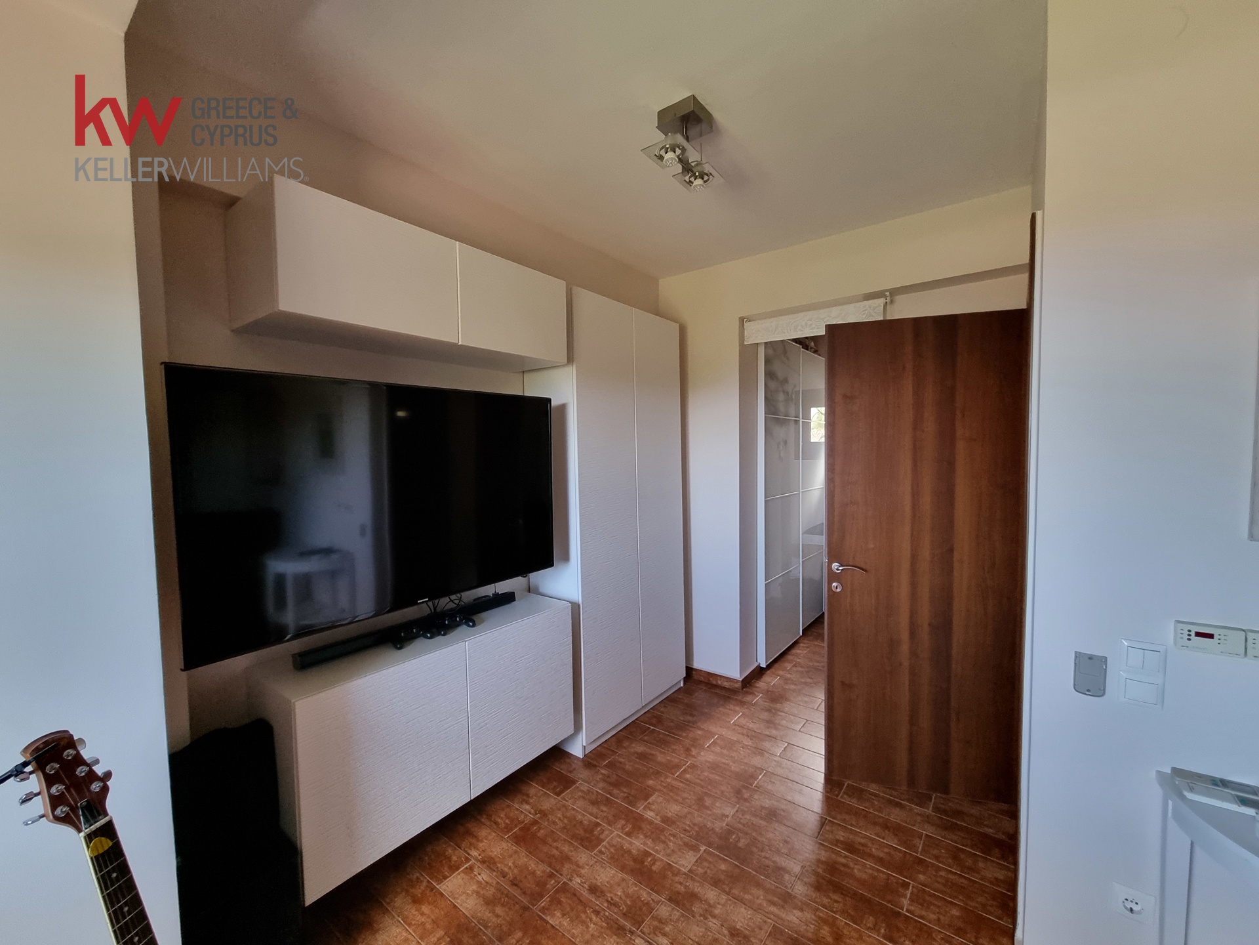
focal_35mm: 13
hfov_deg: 106.2
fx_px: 473
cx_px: 630
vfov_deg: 89.9
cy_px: 472
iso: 400
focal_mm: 2.2
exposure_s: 1/33
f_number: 2.2
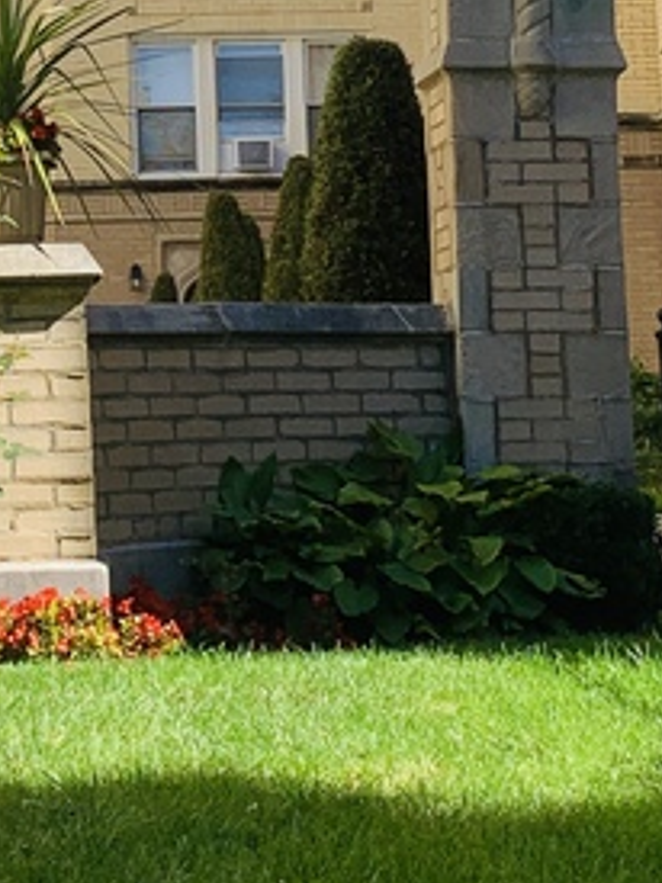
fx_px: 2603
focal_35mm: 102
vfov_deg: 18.6
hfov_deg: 14.3
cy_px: -80
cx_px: 35
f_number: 1.8
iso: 25
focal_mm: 4.25
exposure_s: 1/1880
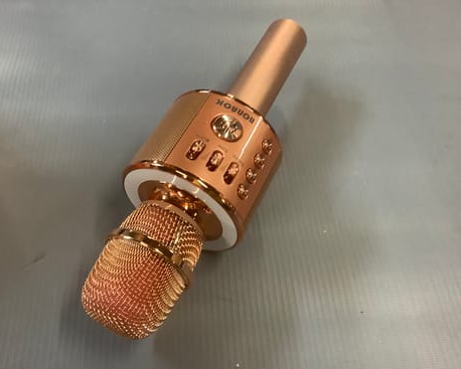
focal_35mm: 33
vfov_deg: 44.6
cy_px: 187
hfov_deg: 54.1
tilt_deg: -57.0
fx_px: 451
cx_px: 215
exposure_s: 1/33
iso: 320
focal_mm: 3.3
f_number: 2.4
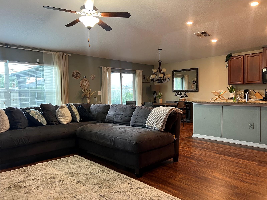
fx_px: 201
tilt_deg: -1.7
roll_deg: +0.5
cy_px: 100
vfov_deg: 53.1
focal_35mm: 26
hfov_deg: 67.3
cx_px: 134
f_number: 1.5
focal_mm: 5.7
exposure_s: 1/60
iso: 320
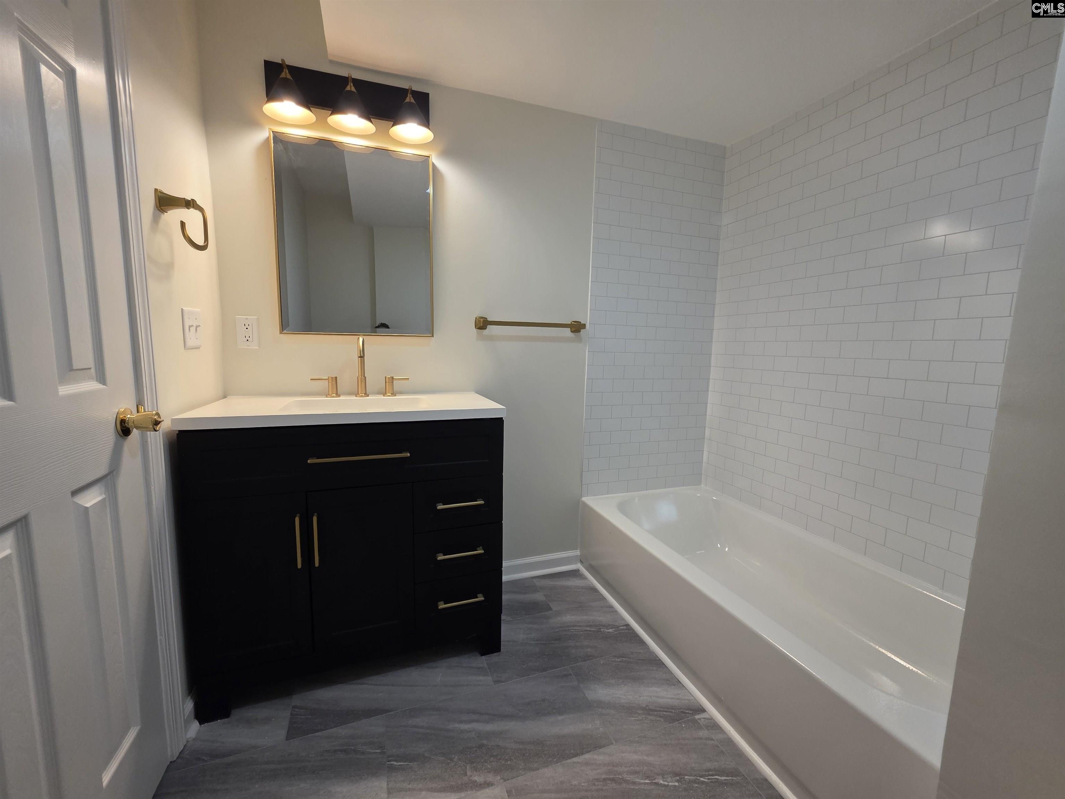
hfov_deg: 106.2
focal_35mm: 13
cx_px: 532
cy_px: 400
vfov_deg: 89.9
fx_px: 400
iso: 250
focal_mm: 2.2
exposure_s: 1/120
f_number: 1.9
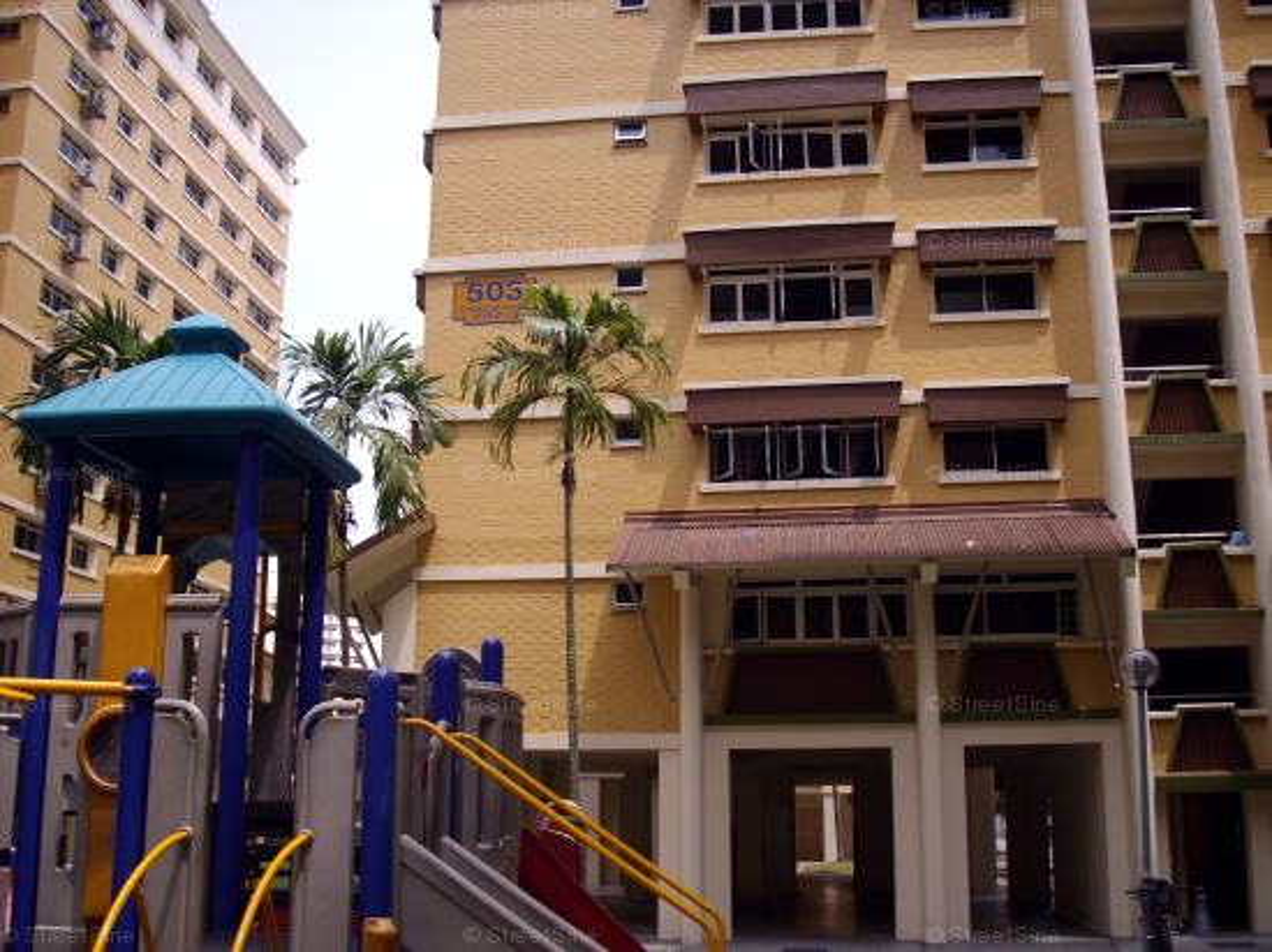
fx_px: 1359
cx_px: 636
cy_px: 476
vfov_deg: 38.6
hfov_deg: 50.2
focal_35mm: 37
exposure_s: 1/200
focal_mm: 6.2
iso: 80
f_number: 5.6
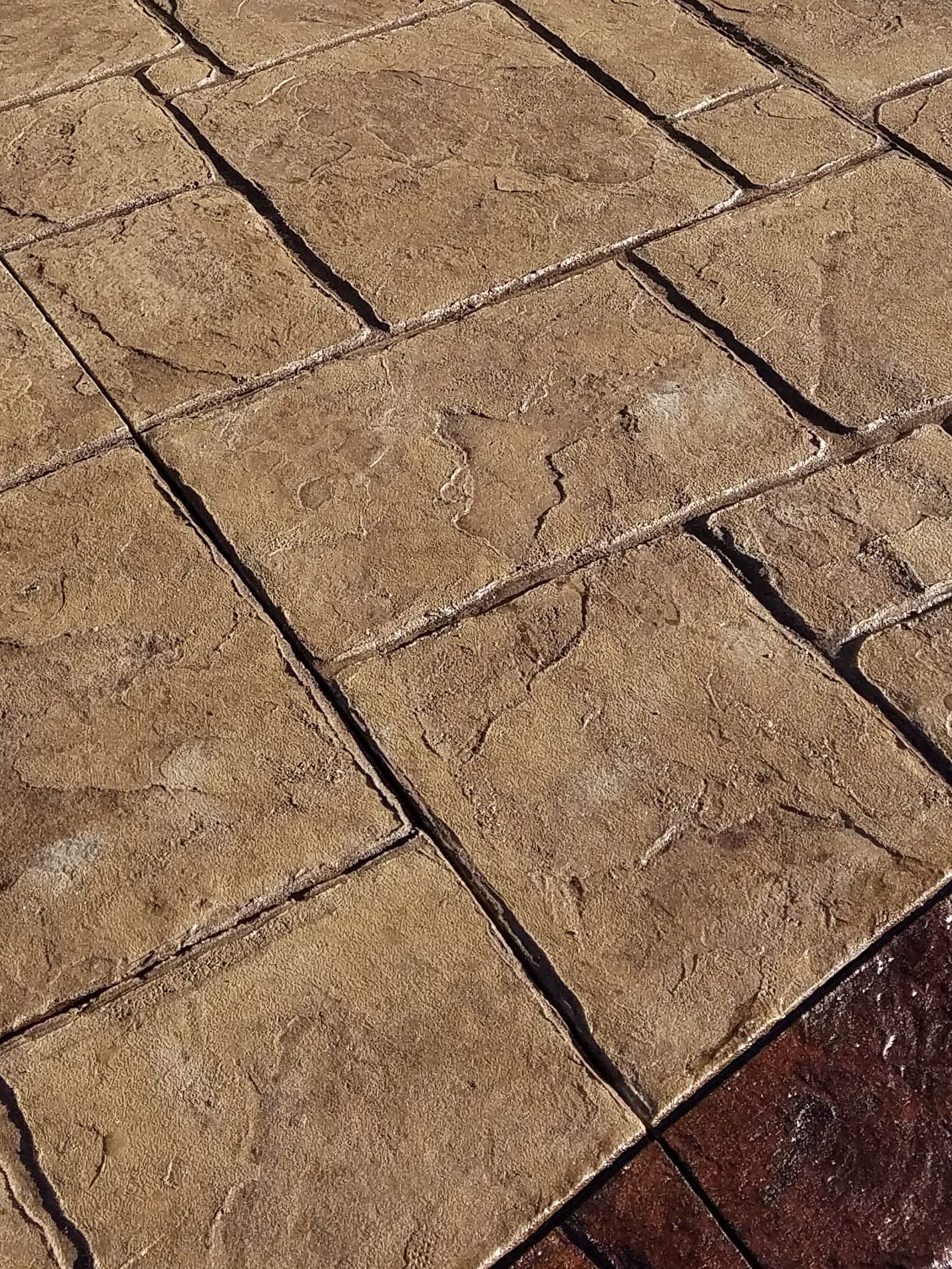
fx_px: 2016
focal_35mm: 55
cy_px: 70
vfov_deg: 32.7
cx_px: 348
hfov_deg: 26.5
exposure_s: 1/1252
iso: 50
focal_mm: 4.2
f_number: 1.7
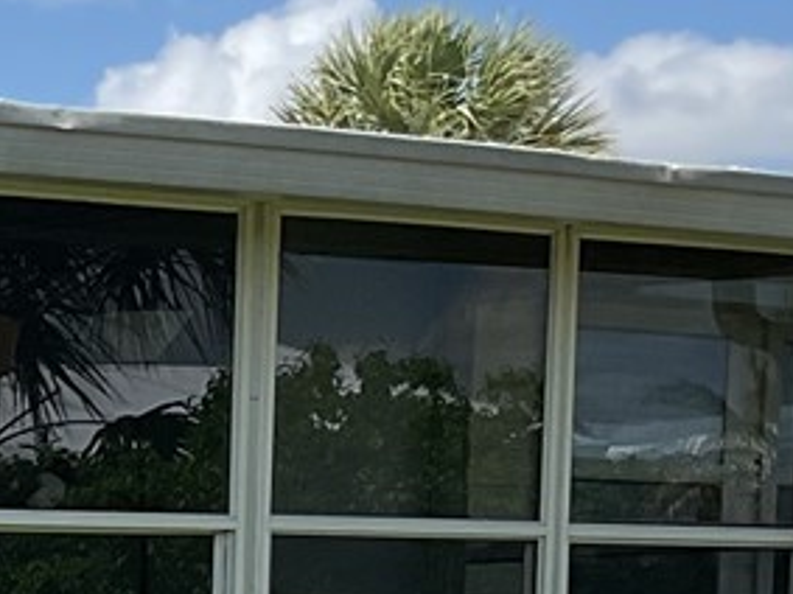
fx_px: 3755
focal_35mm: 164
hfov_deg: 10.8
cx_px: -880
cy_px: 1140
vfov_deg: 8.6
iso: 16
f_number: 1.8
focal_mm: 3
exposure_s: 1/1675
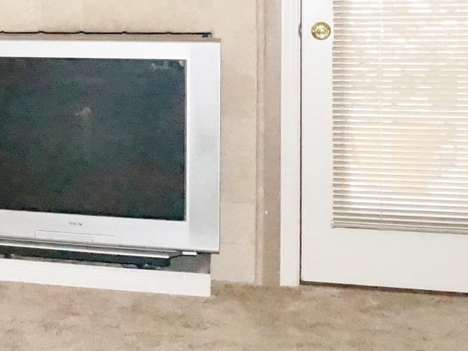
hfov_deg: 19.5
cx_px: -230
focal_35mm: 88
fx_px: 1189
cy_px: 20
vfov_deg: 16.5
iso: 16000
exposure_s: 1/160
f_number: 14
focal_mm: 16
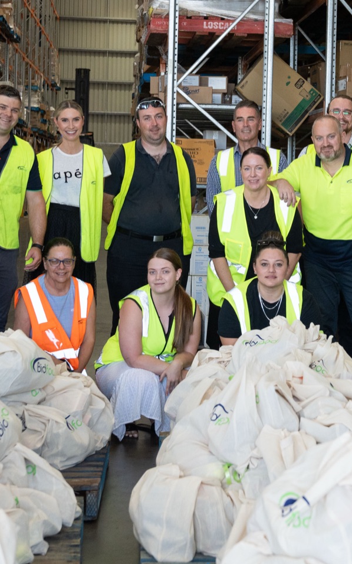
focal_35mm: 96
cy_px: 185
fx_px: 1473
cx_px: 278
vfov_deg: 21.5
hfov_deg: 13.6
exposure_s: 1/500
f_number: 4.5
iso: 1600
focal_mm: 45
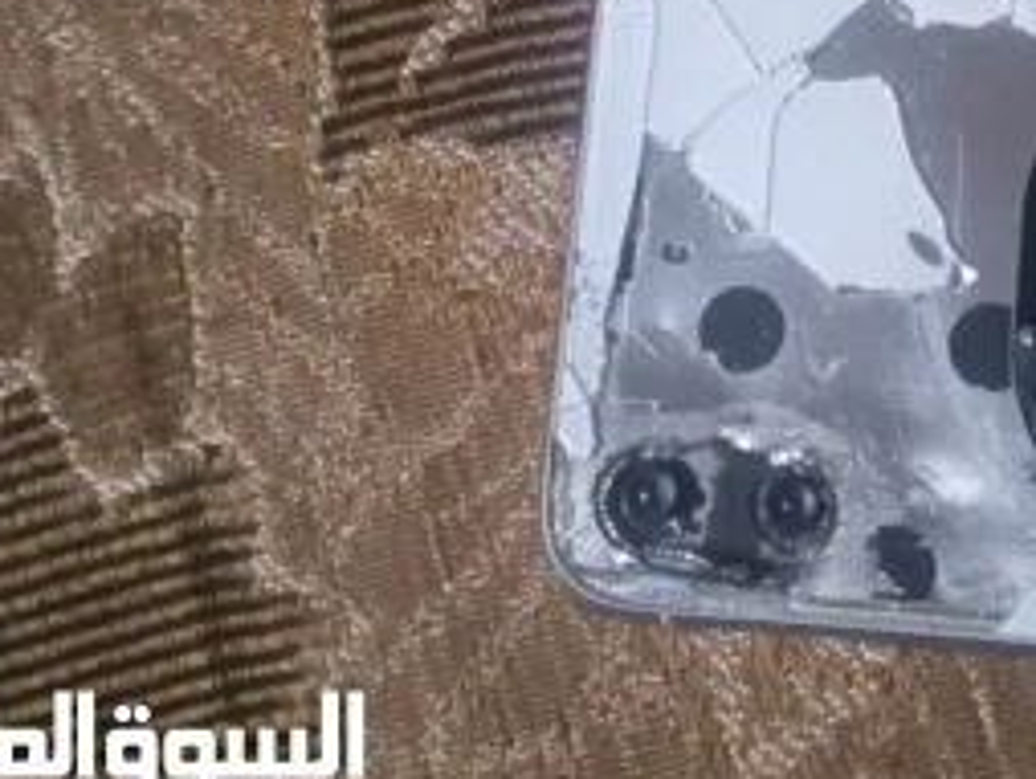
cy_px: 102
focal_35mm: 68
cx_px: 979
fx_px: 2037
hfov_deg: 27.3
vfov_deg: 21.3
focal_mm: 4.09
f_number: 1.6
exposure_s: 1/16.7
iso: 3211
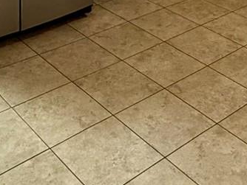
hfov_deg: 28.9
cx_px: 136
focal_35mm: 67
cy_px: -161
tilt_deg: -4.7
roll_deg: -2.0
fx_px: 478
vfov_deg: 17.3
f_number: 2.2
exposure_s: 1/60
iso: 500
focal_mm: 2.22
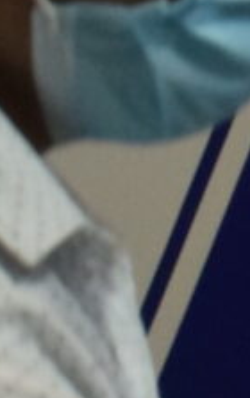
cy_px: 1
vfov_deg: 3.7
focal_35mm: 561
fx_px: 6096
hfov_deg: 2.3
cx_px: 1366
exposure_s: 1/60
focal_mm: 32
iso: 1000
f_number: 10
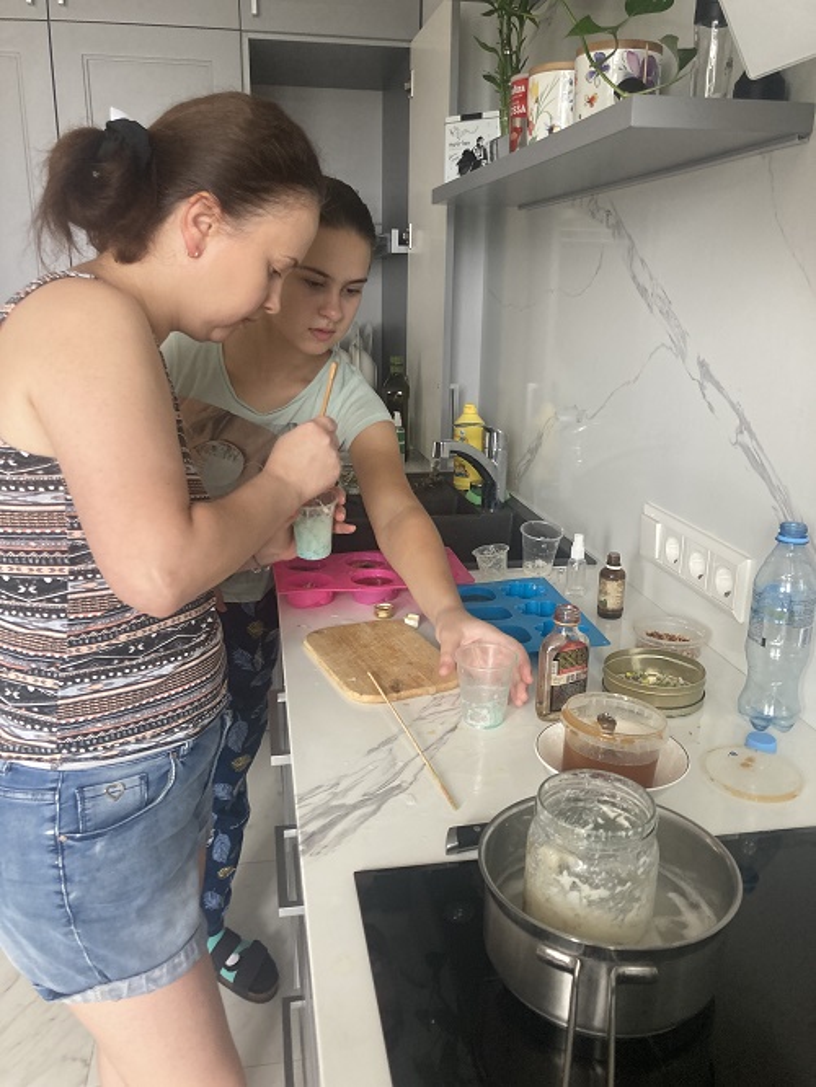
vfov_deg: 63.4
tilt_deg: -15.0
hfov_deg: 49.8
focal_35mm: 28
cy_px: 544
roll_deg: +1.6
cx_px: 408
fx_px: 879
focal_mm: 3.99
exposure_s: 1/60
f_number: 1.8
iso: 125
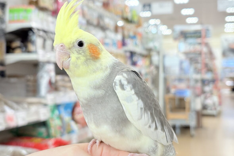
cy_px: 71
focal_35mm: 55
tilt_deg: +2.2
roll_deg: +0.1
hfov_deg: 36.2
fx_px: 358
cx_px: 116
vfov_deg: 24.6
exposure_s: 1/100
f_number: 1.6
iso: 80
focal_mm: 5.96
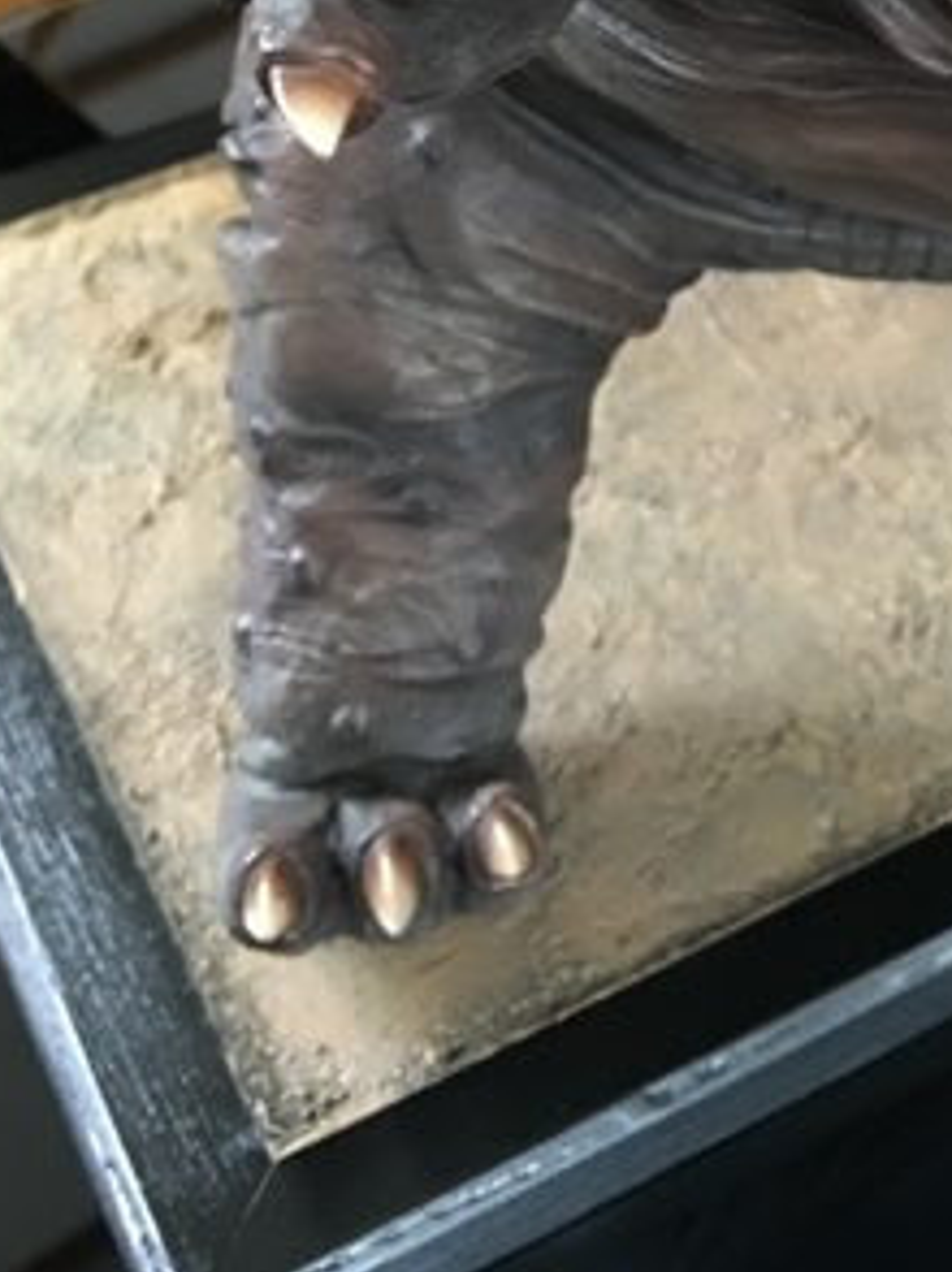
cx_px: 1099
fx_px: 2901
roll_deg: +2.4
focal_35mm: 79
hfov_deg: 17.8
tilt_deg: -23.8
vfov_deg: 22.2
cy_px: -389
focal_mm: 4.15
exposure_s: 1/10
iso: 80
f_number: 2.2
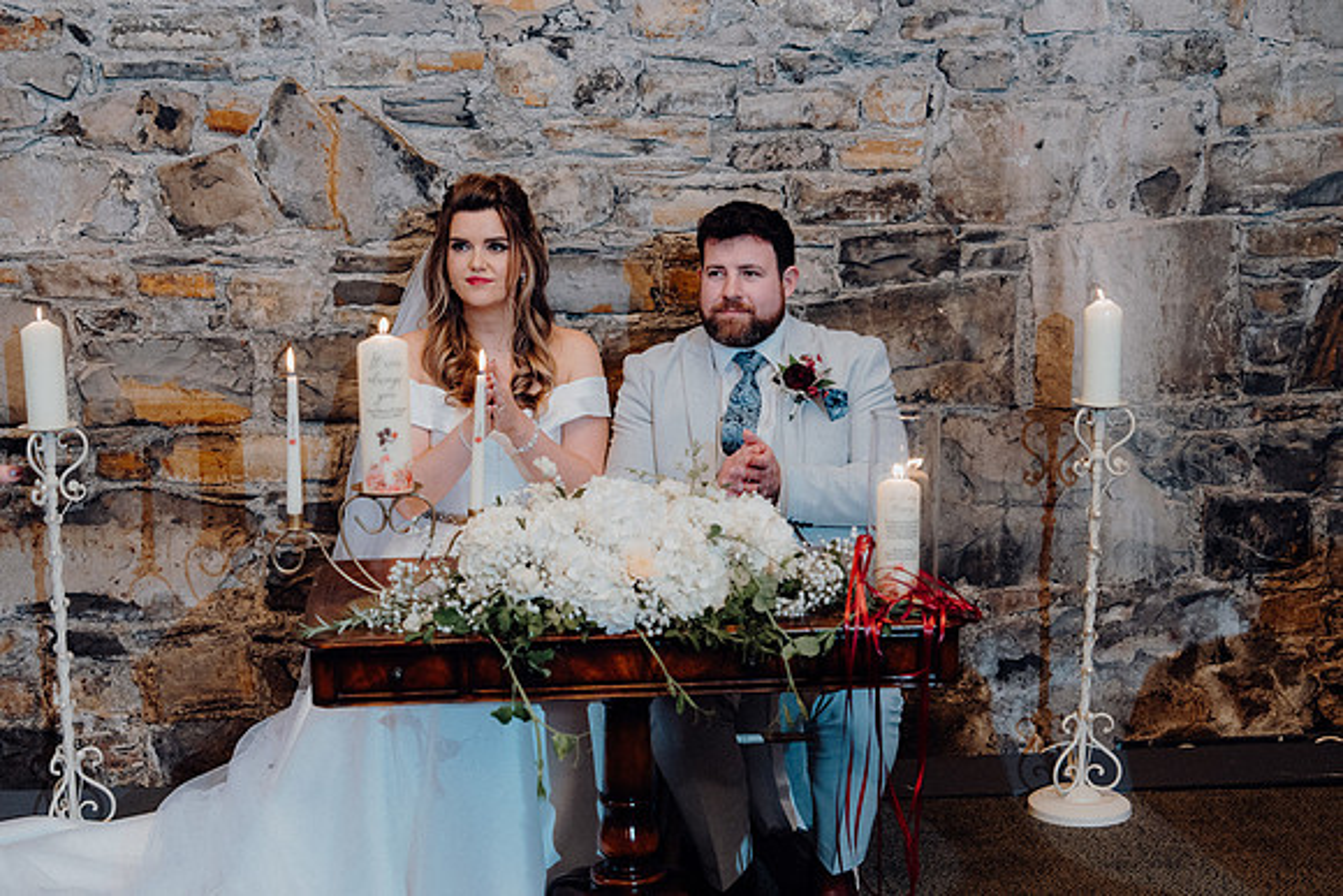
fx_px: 2184
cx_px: 672
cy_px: 448
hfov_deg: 34.2
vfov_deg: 23.2
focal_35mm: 59
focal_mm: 57
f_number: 3.5
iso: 2500
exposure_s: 1/200
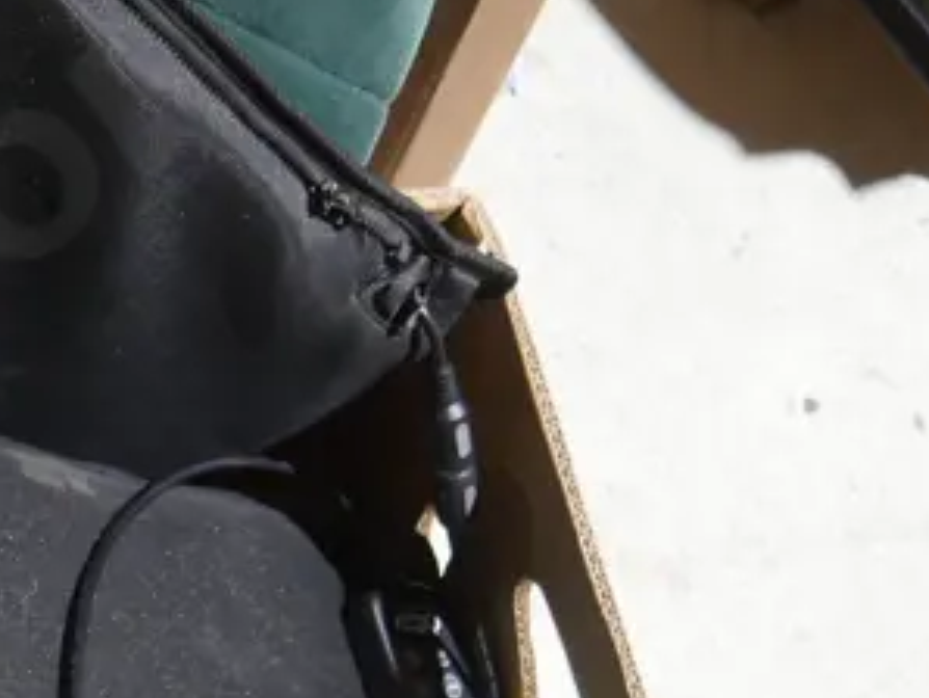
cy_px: 461
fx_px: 2766
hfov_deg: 17.6
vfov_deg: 14.4
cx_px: -349
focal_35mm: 103
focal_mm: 15
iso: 1250
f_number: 3.6
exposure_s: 1/60
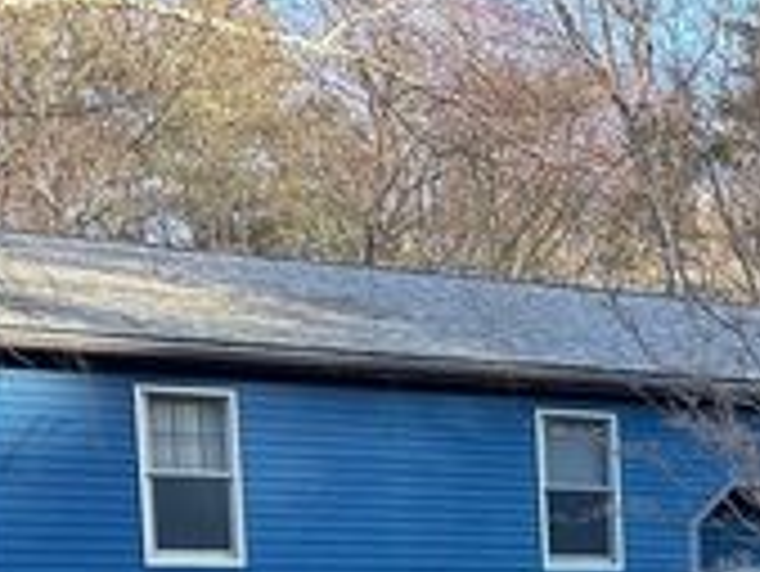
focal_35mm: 71
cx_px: 922
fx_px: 1560
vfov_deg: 18.9
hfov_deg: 24.7
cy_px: 790
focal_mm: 6.86
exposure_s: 1/238
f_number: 1.78
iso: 64
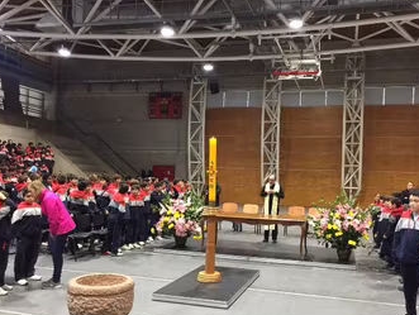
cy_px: 178
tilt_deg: +0.5
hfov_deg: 52.5
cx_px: 224
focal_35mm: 35
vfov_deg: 40.7
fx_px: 424
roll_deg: -2.5
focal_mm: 4.15
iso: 100
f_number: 2.2
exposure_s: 1/17
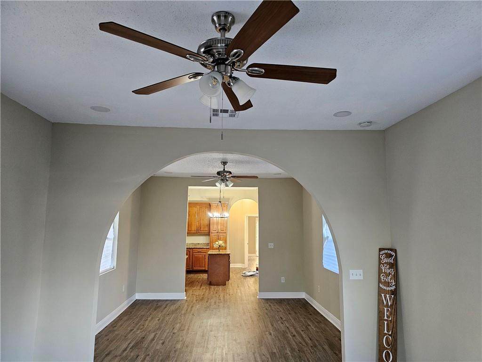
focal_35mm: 23
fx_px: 320
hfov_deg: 73.9
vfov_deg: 58.9
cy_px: 181
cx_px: 241
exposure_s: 1/120
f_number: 1.7
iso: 800
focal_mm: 6.3
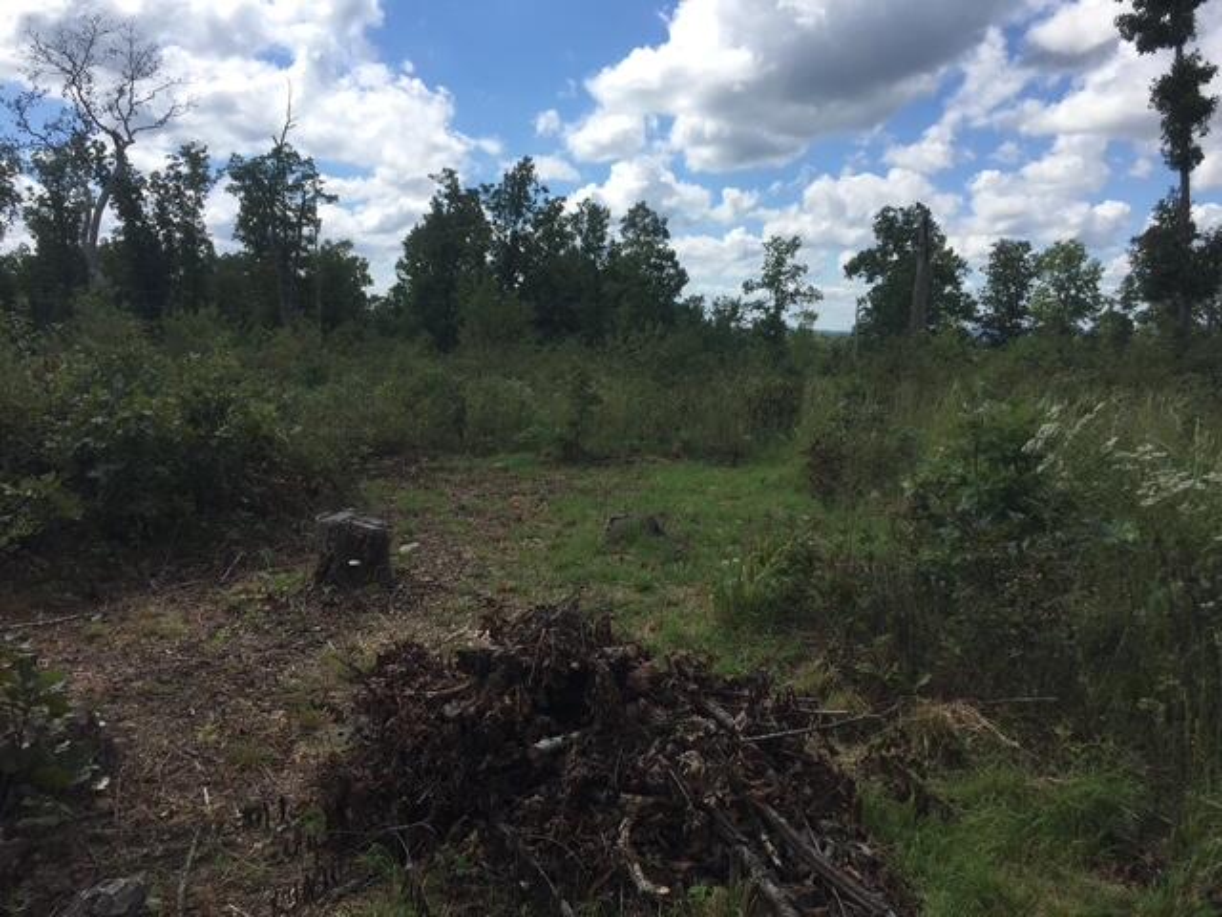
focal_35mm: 29
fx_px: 1024
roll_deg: -2.3
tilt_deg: -6.8
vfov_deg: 48.2
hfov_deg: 61.7
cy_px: 458
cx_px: 611
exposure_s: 1/2083
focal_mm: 4.15
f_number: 2.2
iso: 32
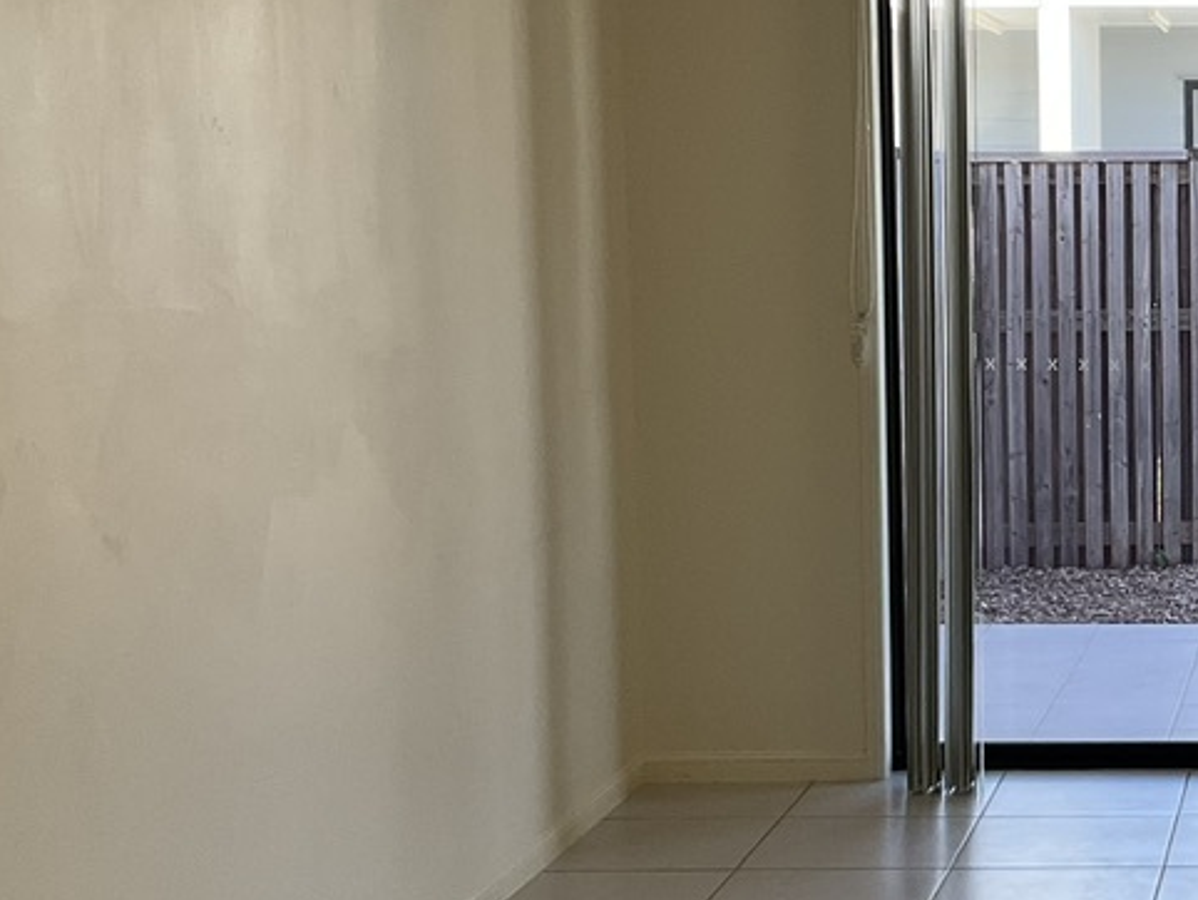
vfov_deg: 19.2
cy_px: 448
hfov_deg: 23.6
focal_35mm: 77
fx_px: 2666
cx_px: 1347
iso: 40
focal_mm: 3
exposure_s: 1/50
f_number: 1.8
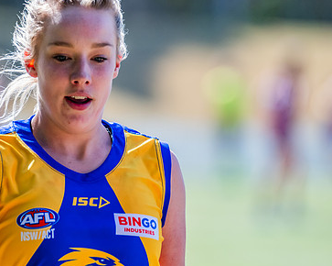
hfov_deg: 2.8
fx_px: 6874
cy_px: 91
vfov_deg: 2.2
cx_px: 80
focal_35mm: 700
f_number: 6.3
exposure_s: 1/1600
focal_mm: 420
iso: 800
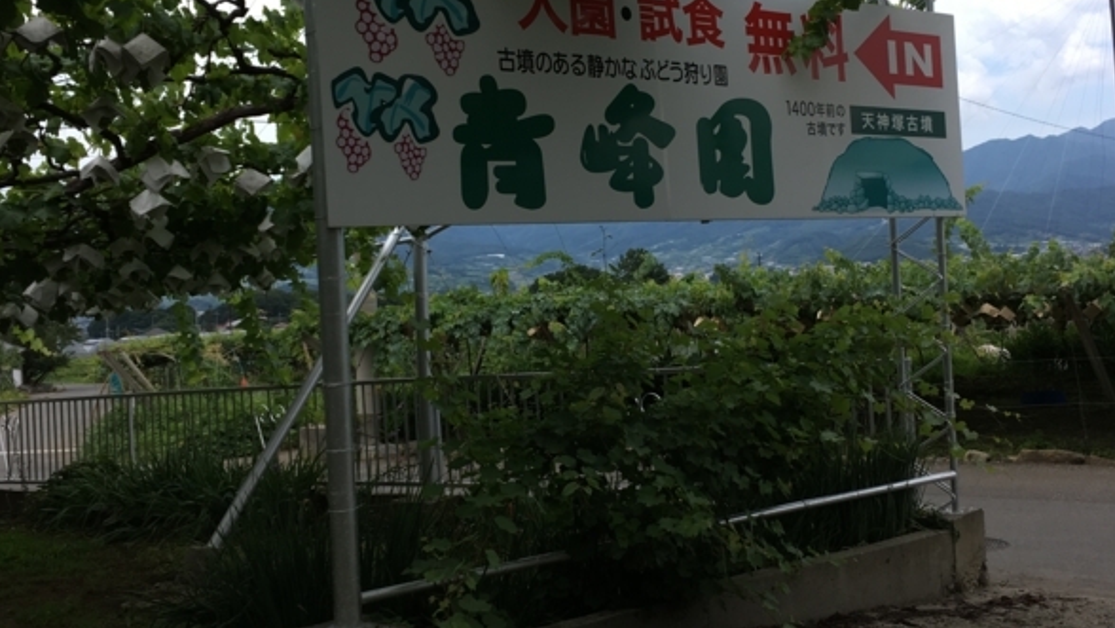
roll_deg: +3.9
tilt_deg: +1.4
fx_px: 1272
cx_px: 561
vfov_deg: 27.7
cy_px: 268
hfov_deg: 47.3
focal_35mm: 43
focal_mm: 4.15
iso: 25
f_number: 2.2
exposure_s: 1/864
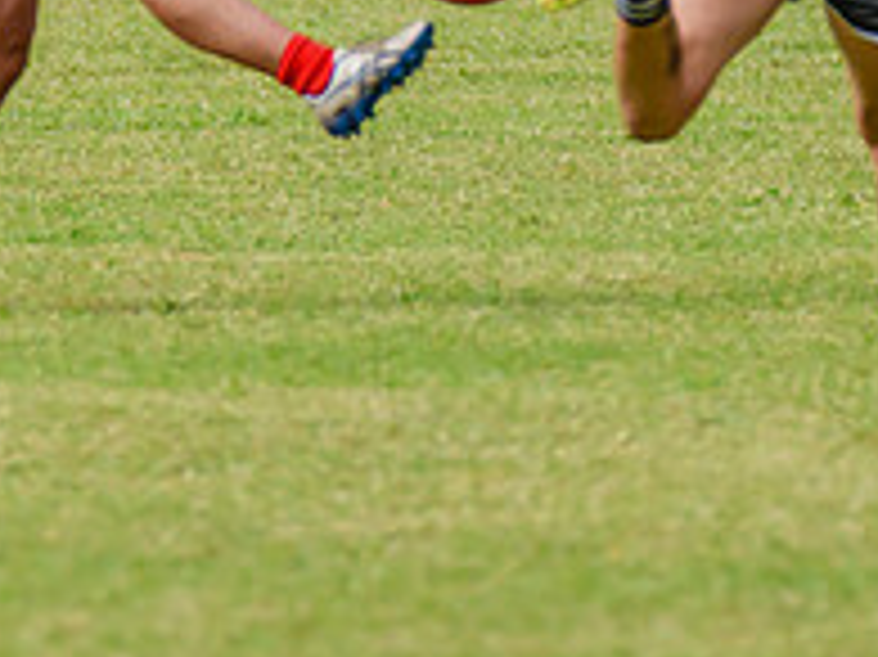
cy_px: -30
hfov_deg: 1.2
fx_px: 41622
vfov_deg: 0.9
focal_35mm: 1642
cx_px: 376
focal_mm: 450
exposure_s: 1/2000
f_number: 6
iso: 800
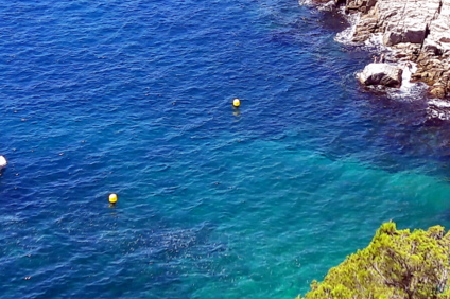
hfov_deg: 35.8
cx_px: 314
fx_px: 687
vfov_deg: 24.6
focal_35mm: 55
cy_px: 136
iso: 40
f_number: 1.9
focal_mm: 3.7
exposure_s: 1/767
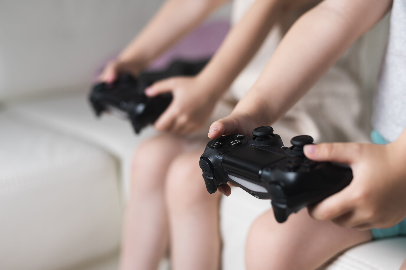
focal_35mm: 50
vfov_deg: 27.0
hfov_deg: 39.6
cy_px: 135
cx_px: 203
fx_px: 563
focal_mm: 50
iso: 100
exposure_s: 1/200
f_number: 2.5
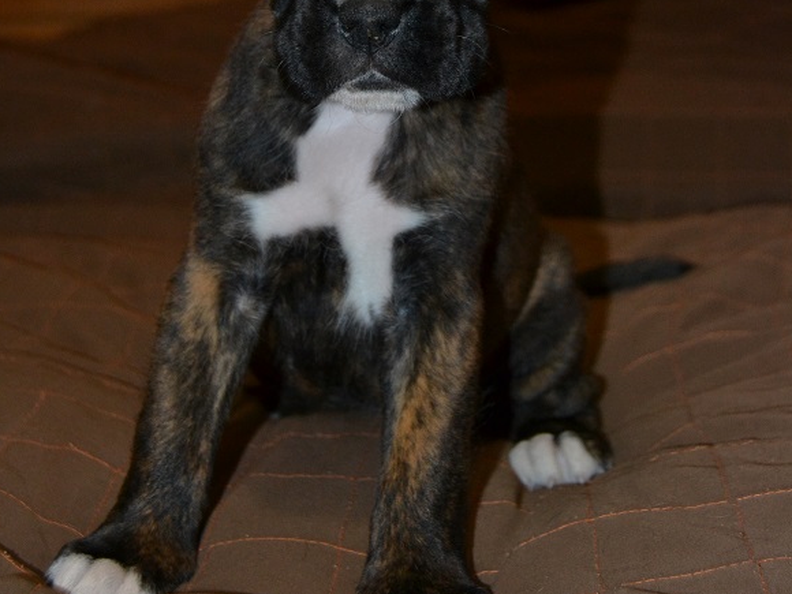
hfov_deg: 26.3
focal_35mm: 74
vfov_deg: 19.5
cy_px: 55
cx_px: 395
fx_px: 1693
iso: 1250
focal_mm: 34
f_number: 4.5
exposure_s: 1/60
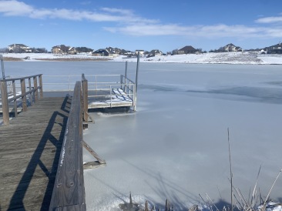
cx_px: 141
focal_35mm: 26
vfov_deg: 53.0
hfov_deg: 67.3
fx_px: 212
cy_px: 106
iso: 32
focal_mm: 4.25
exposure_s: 1/6757
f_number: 1.8
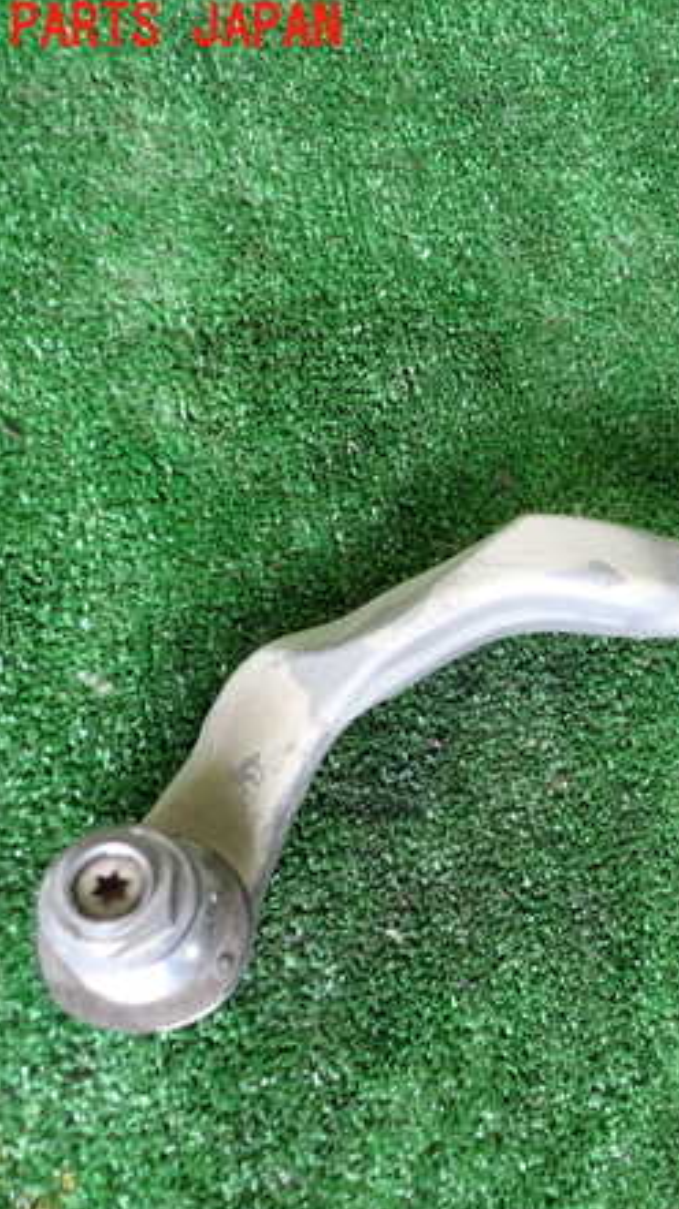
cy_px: 610
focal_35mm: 37
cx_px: 665
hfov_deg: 29.9
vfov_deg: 54.0
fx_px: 1187
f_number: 2
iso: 200
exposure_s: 1/50
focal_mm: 4.5
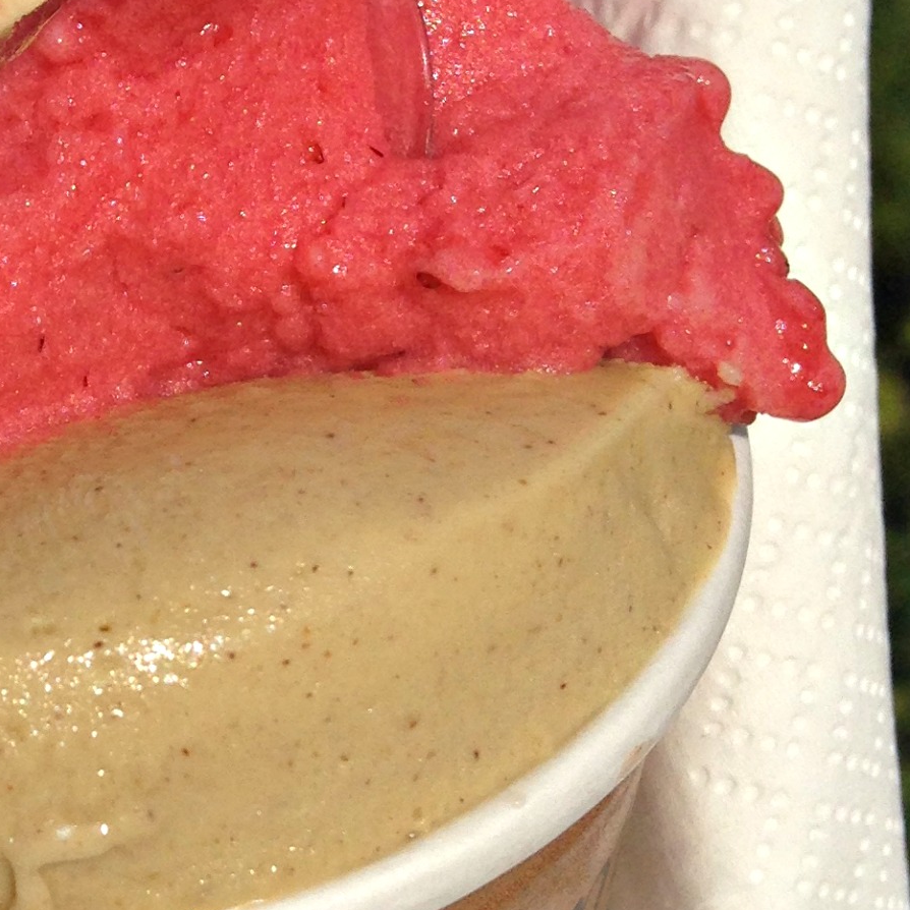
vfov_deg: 17.1
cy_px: 521
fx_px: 3034
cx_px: 44
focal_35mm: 102
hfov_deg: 16.8
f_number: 2.4
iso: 50
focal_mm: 4.12
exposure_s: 1/5435
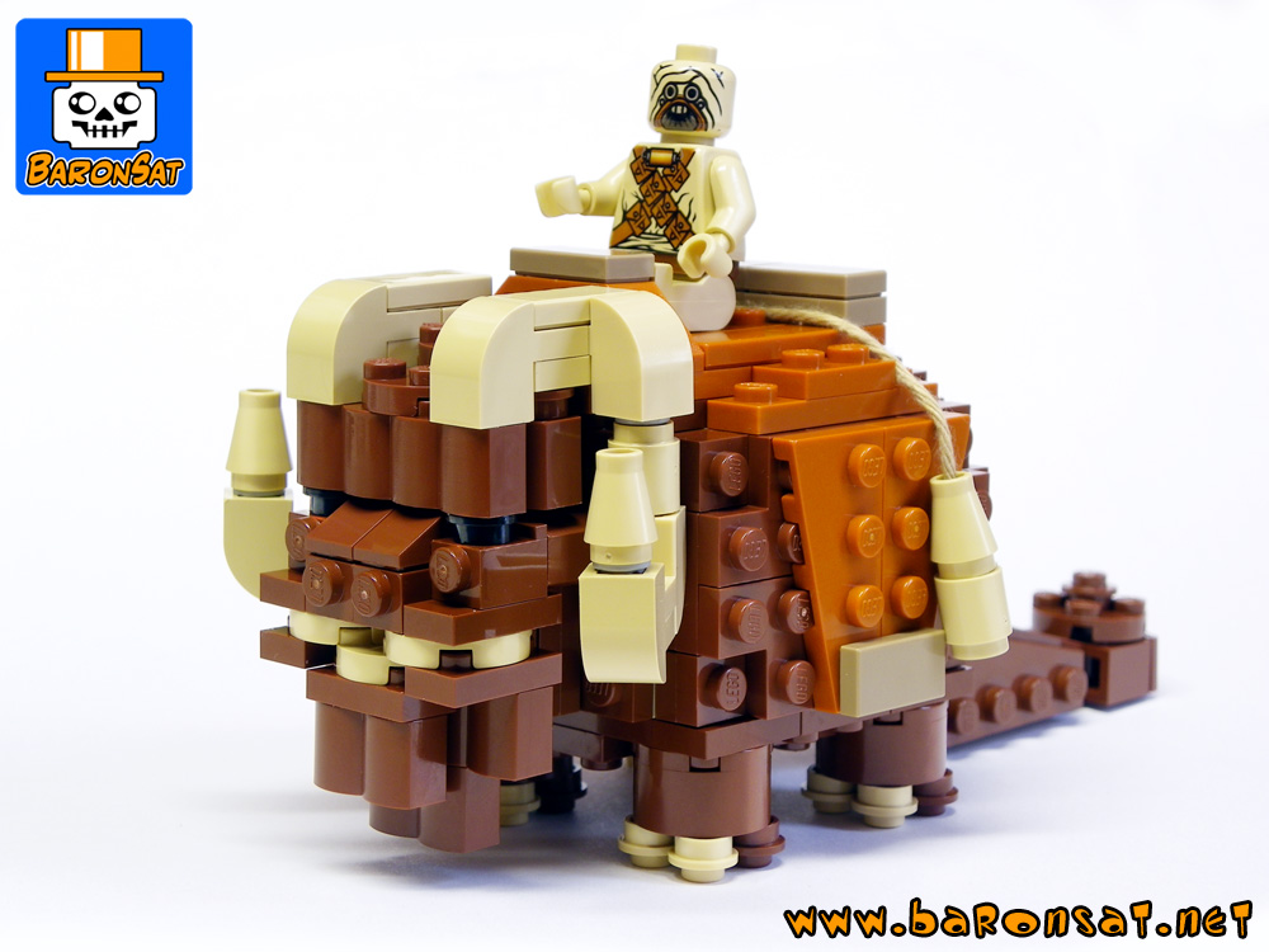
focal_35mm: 84
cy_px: 476
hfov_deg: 23.3
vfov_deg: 17.6
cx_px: 634
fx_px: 3079
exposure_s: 1/4
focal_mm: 14.9
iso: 50
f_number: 4
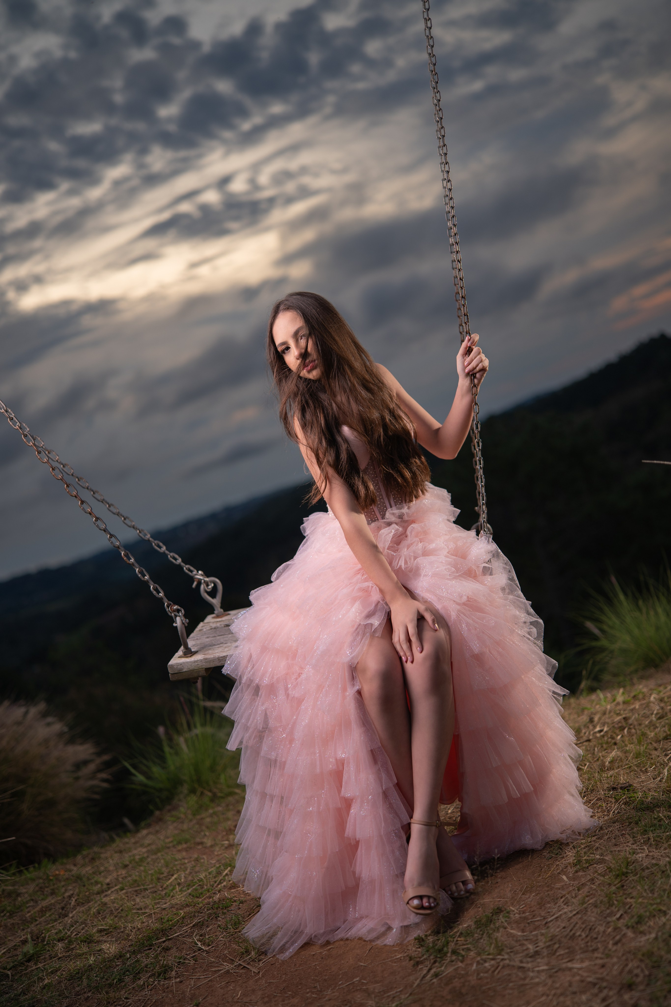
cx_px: 336
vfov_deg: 54.4
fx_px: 978
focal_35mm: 35
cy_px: 504
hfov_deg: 37.9
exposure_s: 1/1000
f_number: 1.2
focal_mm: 35
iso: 50
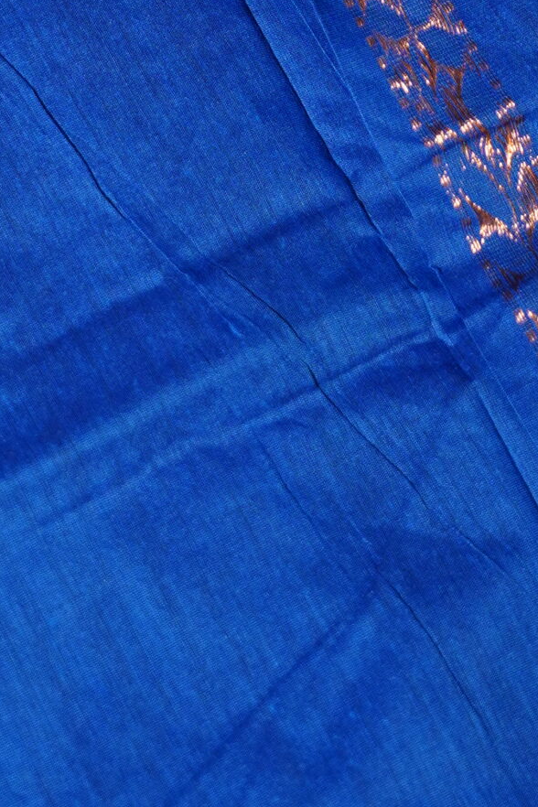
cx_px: 107
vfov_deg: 9.6
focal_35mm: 212
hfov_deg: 6.5
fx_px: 4752
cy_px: -180
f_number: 2.8
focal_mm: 49.1
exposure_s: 1/200
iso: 400
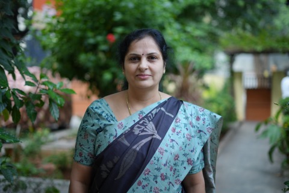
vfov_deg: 27.0
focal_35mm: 50
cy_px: 96
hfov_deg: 39.6
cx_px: 144
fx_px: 401
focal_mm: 50
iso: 100
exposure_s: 1/250
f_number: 1.8
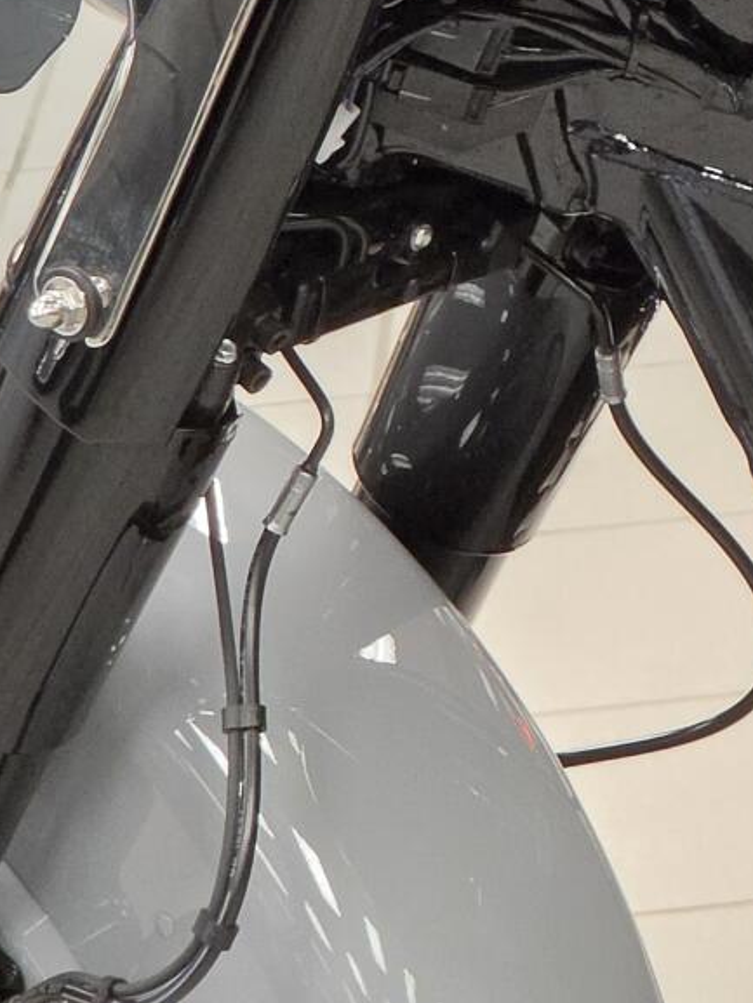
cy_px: -196
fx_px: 6929
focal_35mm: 239
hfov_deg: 6.1
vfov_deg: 8.2
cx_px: 1266
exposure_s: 1/60
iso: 320
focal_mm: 7
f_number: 2.4
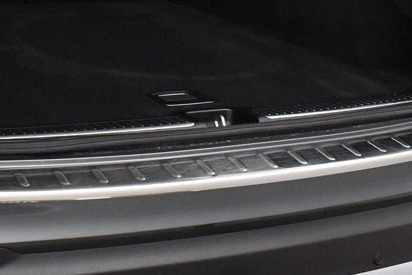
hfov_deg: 20.0
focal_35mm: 100
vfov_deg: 13.4
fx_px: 1148
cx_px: 53
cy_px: -21
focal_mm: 25
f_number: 5
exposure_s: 1/100
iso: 3200
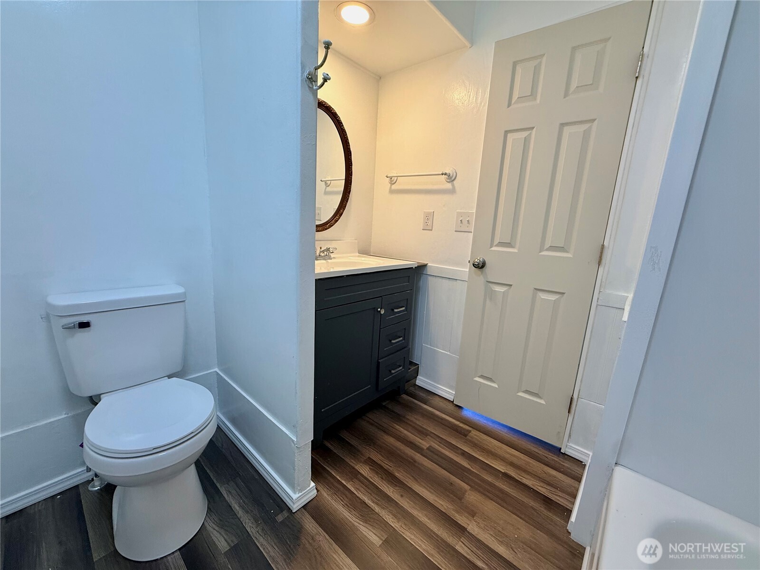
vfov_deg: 85.7
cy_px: 285
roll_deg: -3.3
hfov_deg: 102.1
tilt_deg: -11.9
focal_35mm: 14
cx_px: 380
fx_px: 307
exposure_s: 1/120
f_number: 2.2
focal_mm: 2.22
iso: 160
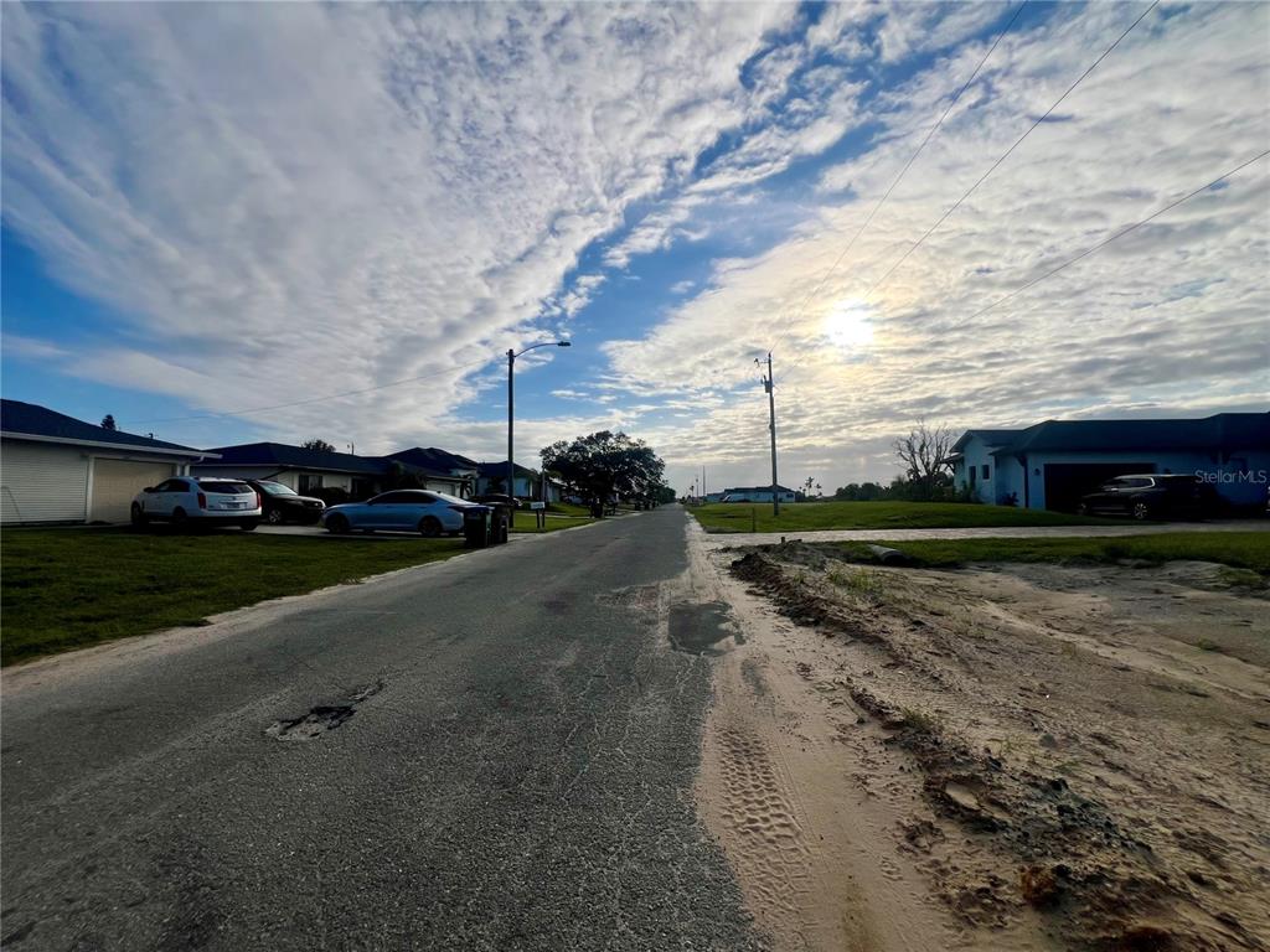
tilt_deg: +3.7
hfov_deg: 106.2
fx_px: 477
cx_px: 635
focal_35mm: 13
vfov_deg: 89.9
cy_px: 476
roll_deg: +0.0
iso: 32
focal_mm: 1.57
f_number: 1.8
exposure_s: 1/5814
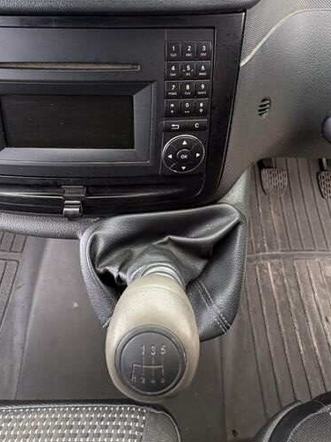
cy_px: 96
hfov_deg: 54.8
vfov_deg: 64.1
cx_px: 171
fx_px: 319
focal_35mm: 25
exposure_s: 1/99
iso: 160
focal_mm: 2.22
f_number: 2.2
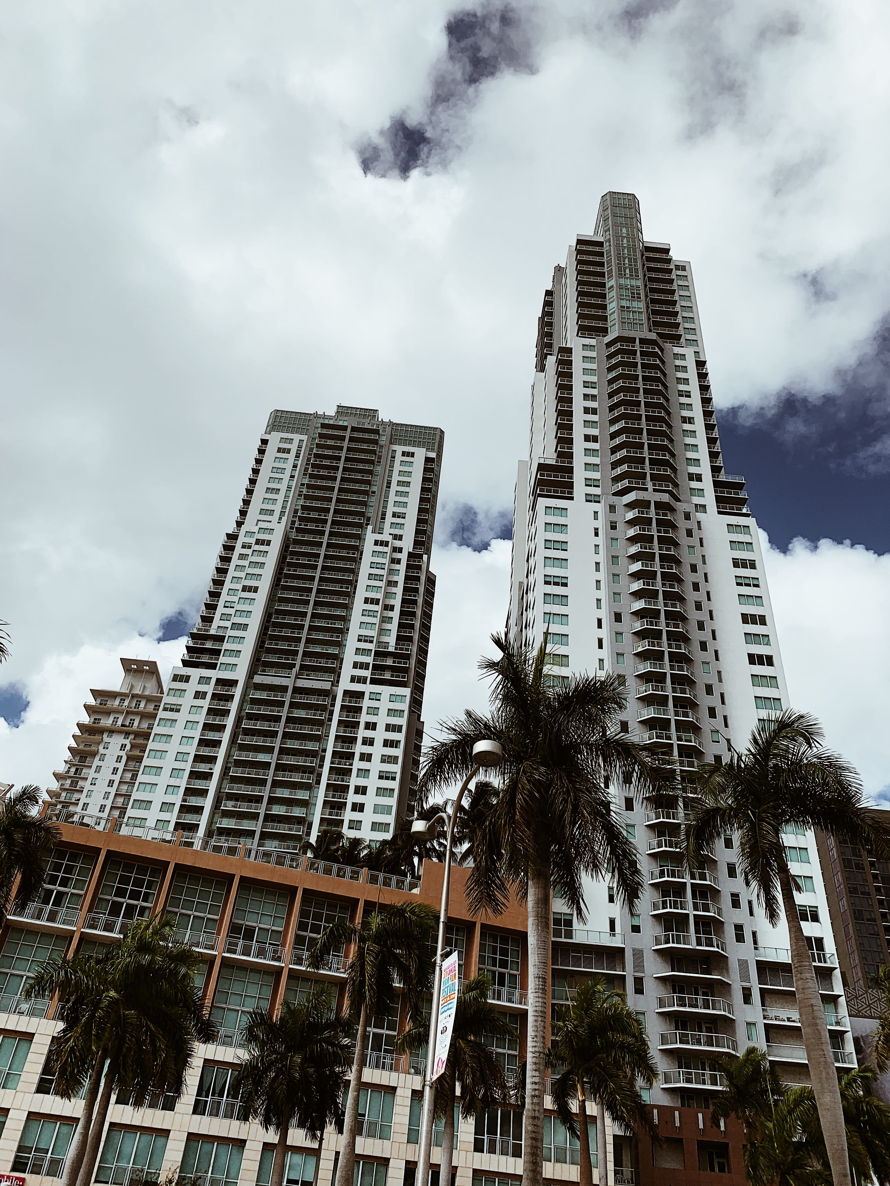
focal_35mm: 26
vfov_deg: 67.3
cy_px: 593
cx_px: 445
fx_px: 891
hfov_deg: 53.1
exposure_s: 1/4902
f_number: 1.8
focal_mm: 4.25
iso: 25
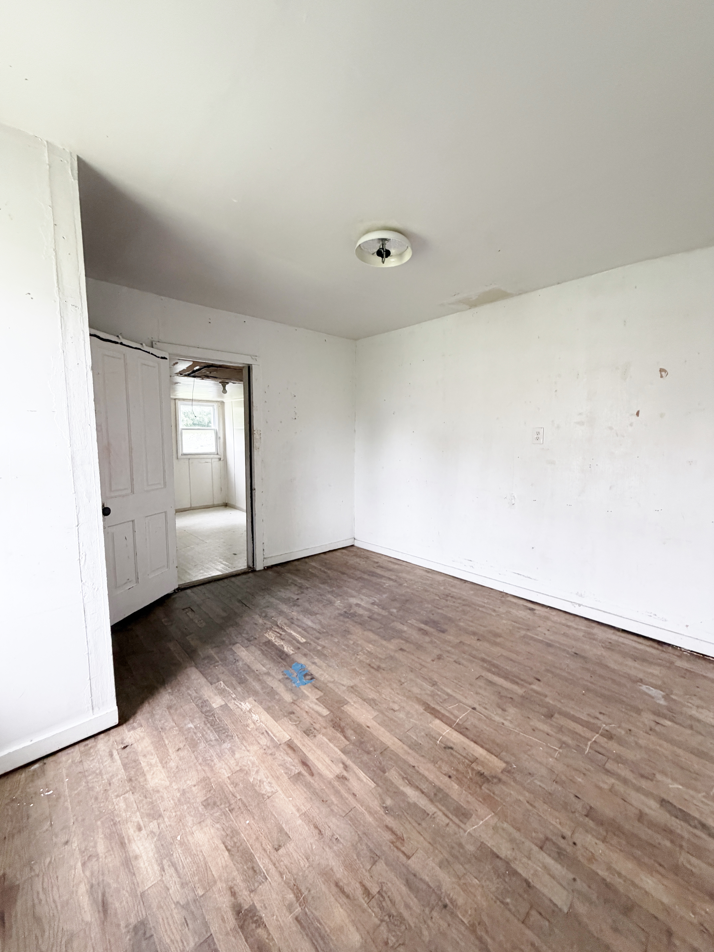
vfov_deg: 102.1
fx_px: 385
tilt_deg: -4.3
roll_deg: -0.7
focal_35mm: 14
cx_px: 357
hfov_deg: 85.7
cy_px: 476
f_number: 2.2
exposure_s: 1/68
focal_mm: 2.22
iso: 320
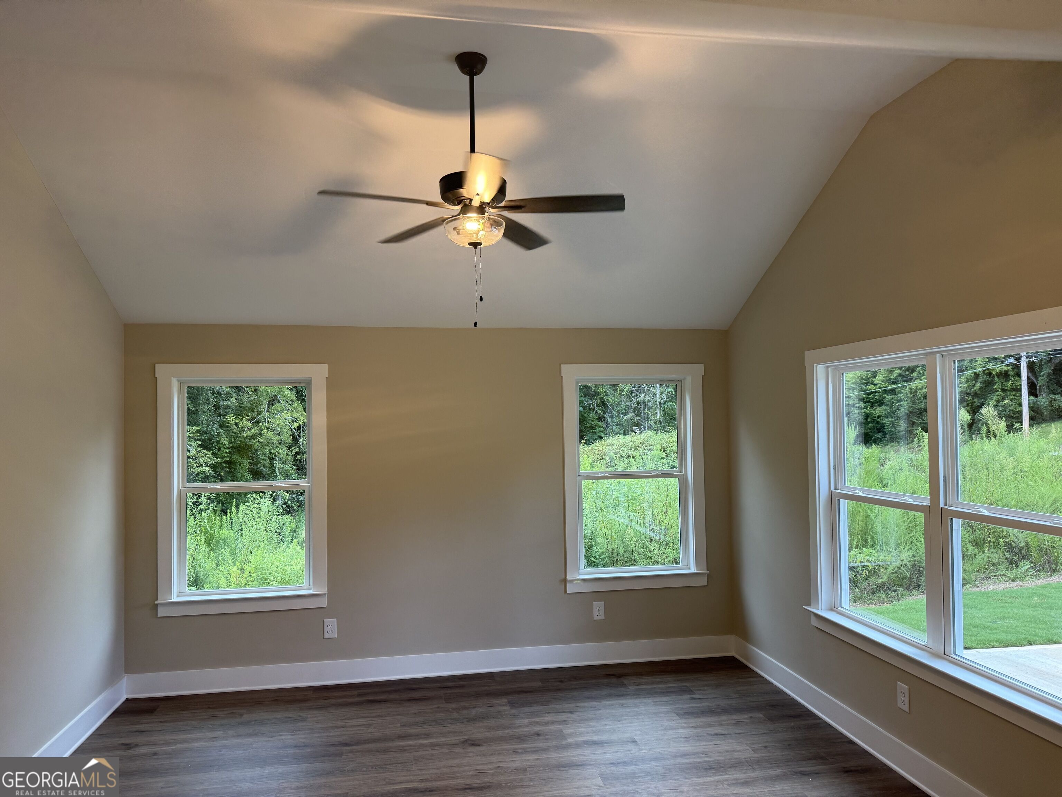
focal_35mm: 24
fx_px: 736
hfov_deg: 71.6
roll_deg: +0.7
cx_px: 531
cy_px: 398
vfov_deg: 56.8
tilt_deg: +3.6
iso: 100
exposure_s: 1/60
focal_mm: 6.76
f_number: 1.78
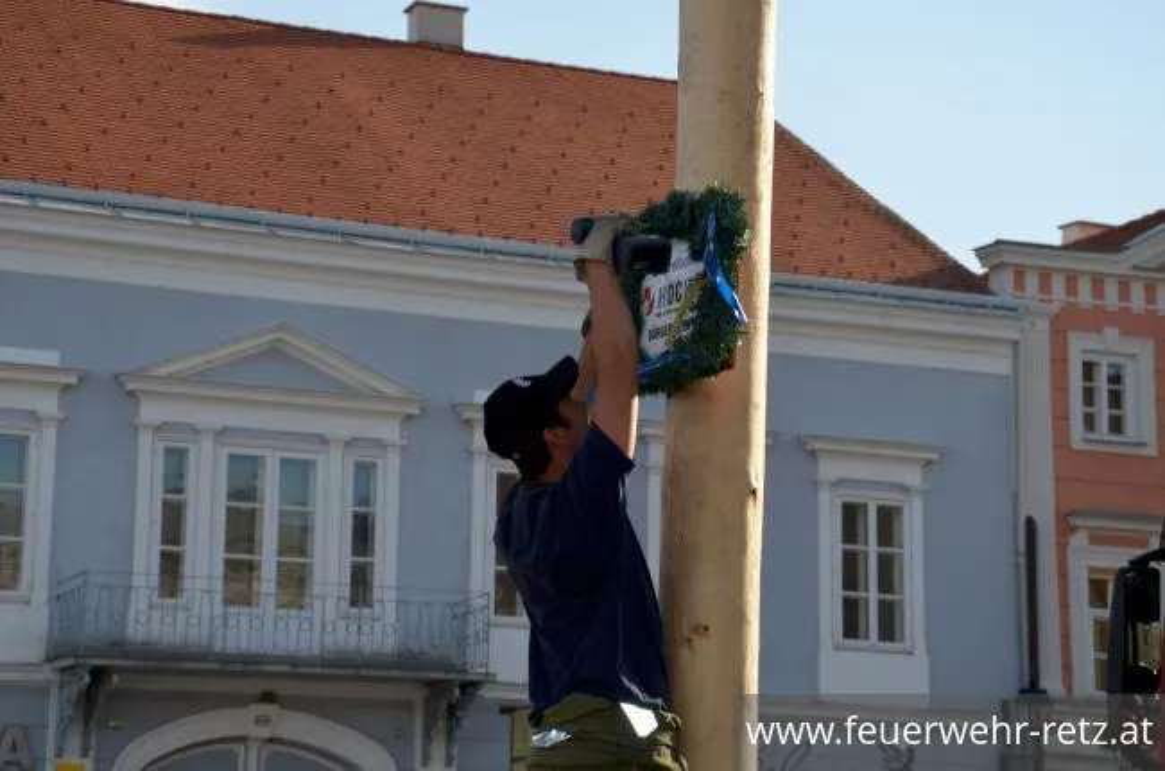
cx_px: 582
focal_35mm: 99
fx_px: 3196
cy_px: 386
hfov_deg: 20.7
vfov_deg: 13.8
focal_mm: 66
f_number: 9
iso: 100
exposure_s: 1/200
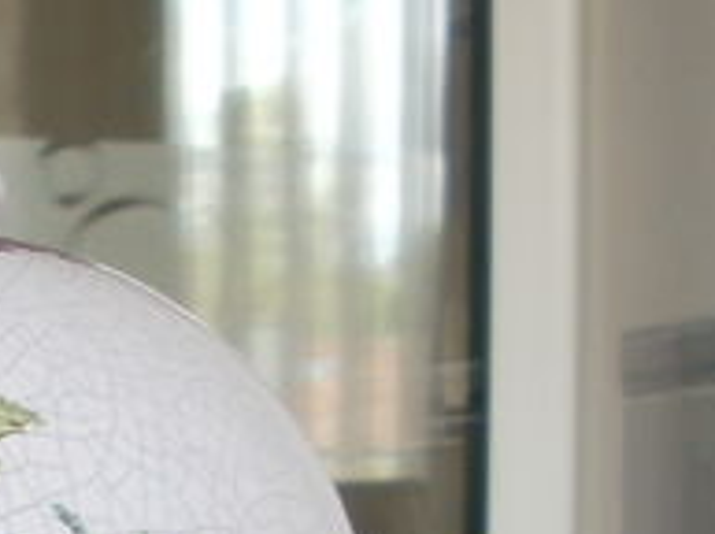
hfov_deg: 9.9
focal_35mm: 187
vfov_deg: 7.7
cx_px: -667
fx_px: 3855
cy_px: 972
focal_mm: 6.3
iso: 100
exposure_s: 1/40
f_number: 3.5
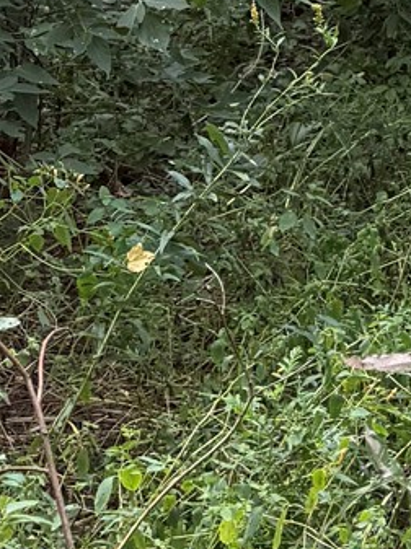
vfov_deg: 12.0
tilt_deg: +5.5
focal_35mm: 146
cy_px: -573
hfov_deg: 9.7
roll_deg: +5.2
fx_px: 2316
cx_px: 729
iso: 64
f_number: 1.78
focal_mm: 6.76
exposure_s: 1/190
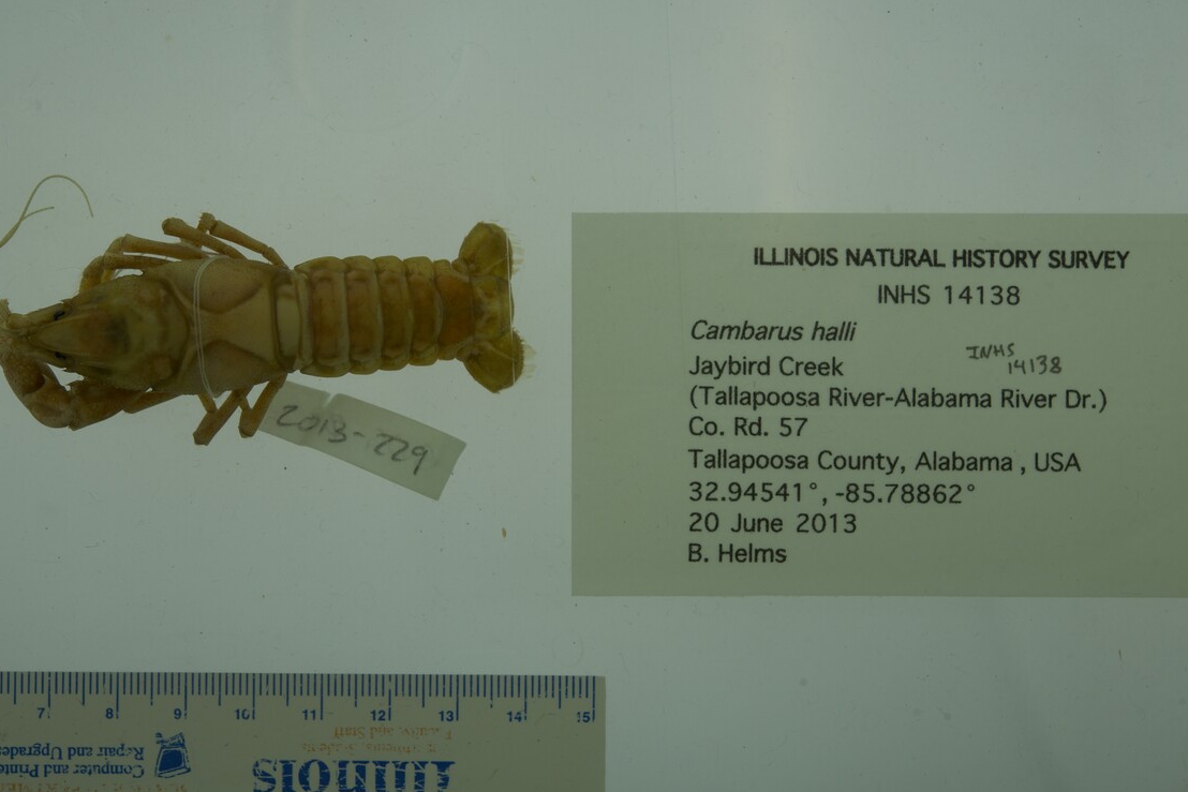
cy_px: 376
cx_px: 569
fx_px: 2145
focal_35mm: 65
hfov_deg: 31.0
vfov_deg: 20.9
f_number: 10
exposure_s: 1/160
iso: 100
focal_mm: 60
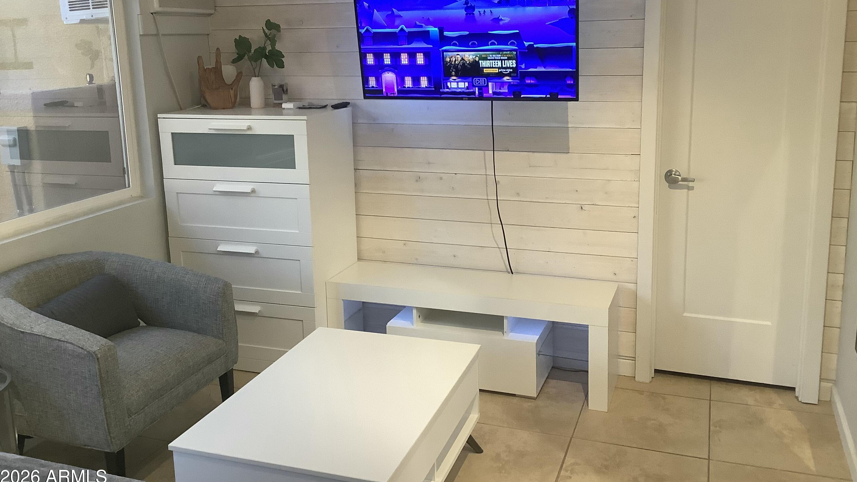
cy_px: 183
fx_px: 773
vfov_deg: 34.5
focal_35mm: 34
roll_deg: +0.2
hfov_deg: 58.0
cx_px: 430
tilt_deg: -12.3
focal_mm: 3.3
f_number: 2.4
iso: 200
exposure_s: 1/60
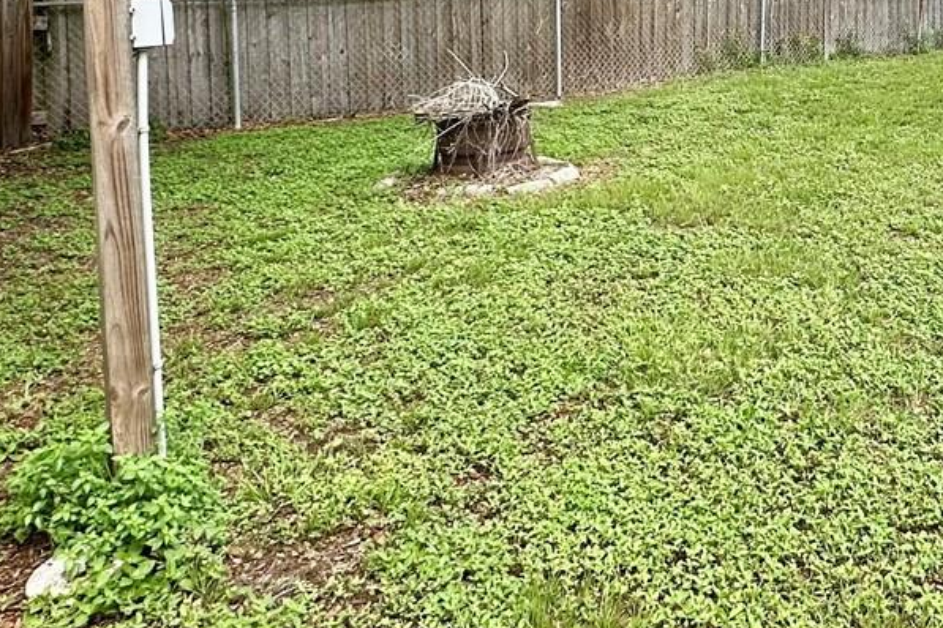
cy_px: -24
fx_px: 1022
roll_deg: +0.4
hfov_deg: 45.0
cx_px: 850
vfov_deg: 31.2
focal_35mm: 39
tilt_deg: -1.1
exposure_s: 1/963
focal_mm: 2.22
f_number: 2.2
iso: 40
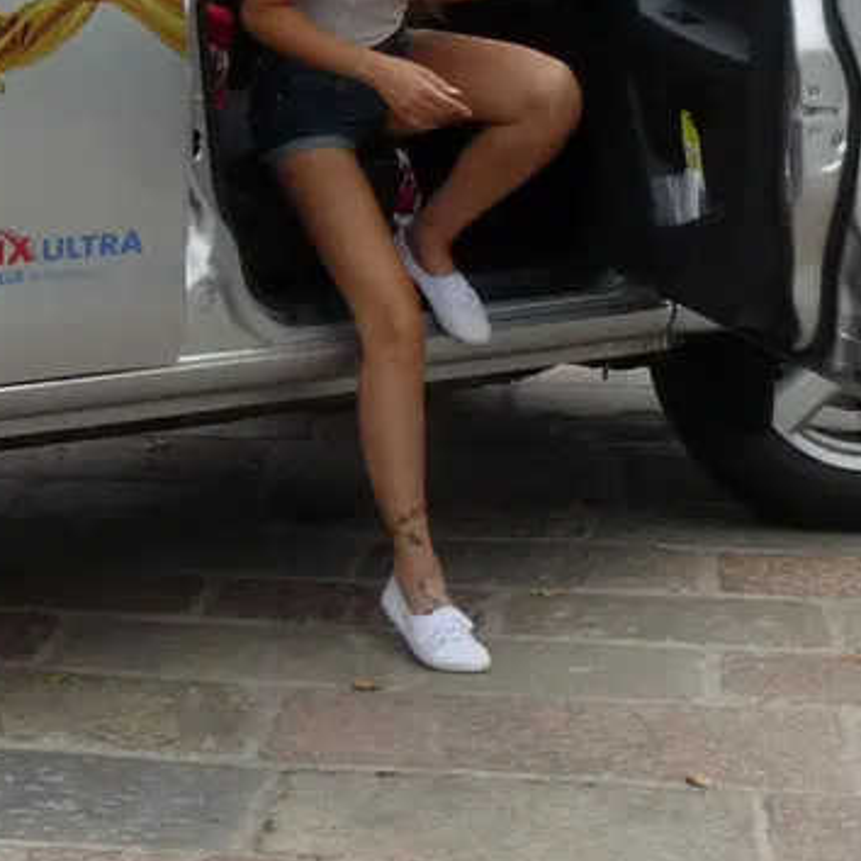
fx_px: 3292
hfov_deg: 14.2
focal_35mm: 117
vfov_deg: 14.6
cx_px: -306
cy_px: -80
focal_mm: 5.9
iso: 200
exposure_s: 1/400
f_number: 6.3
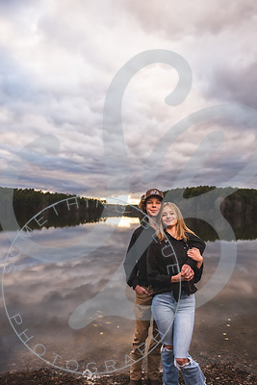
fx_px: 289
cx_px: 135
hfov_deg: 47.9
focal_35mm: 27
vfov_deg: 67.2
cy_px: 212
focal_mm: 24
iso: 100
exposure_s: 1/500
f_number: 2.8
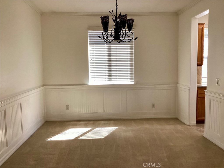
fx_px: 201
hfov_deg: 58.4
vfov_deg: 45.4
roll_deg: -0.6
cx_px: 112
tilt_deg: -5.5
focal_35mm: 31
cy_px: 84
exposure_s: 1/60
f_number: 2.4
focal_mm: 3.3
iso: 125
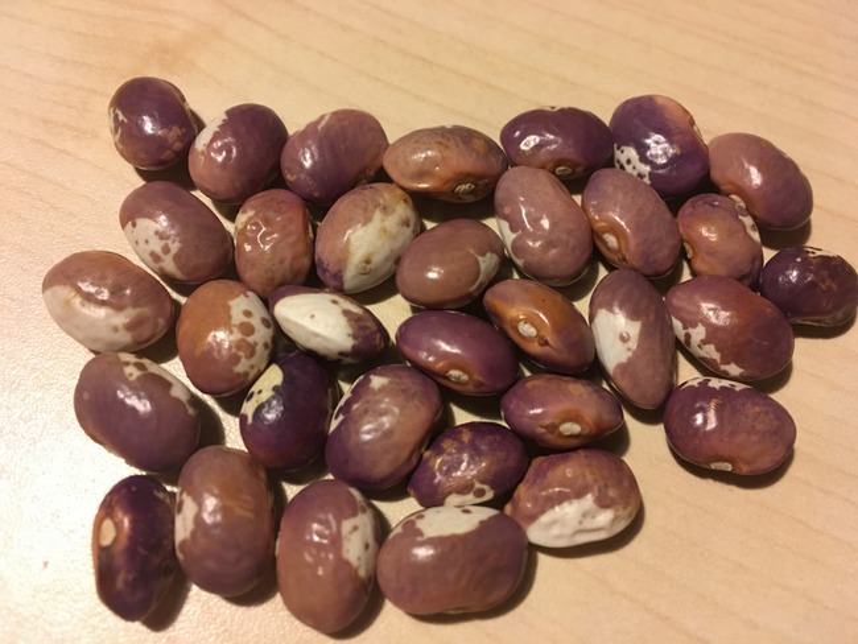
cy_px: 322
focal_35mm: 29
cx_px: 429
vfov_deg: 48.3
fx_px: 719
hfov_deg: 61.6
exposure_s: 1/33
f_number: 2.2
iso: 200
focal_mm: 4.15
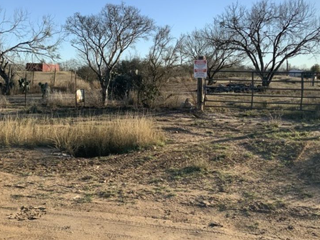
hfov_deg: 45.7
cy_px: 98
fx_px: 379
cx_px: 173
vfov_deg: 35.0
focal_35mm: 41
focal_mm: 3
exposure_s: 1/1377
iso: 16
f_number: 1.8
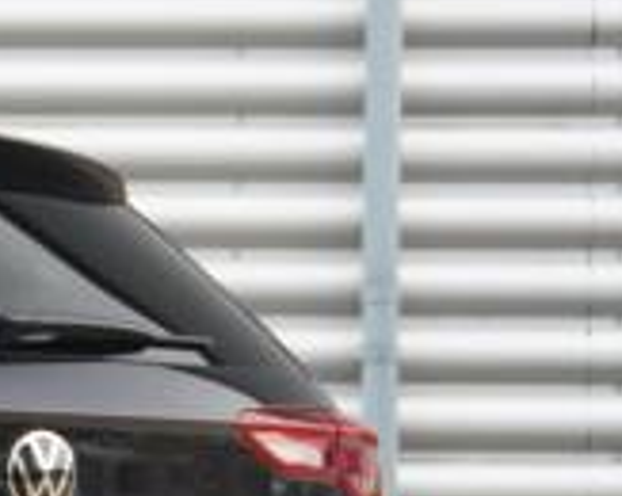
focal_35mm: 205
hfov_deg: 9.0
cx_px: -477
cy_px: 507
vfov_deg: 7.5
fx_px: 3766
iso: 800
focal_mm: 37
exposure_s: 1/160
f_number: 5.6
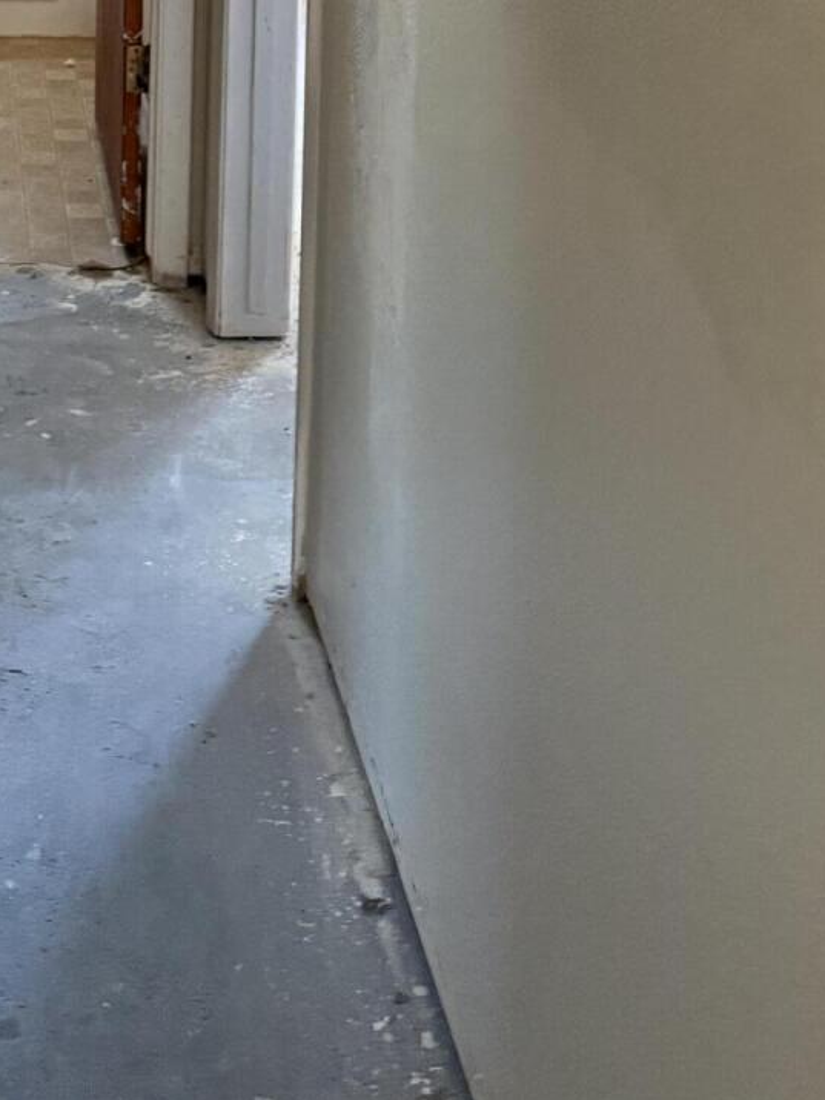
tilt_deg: -7.6
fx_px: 2129
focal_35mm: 67
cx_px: 141
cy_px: -295
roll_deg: -1.9
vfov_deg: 25.3
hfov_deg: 21.6
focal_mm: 6.76
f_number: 1.78
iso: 500
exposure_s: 1/60
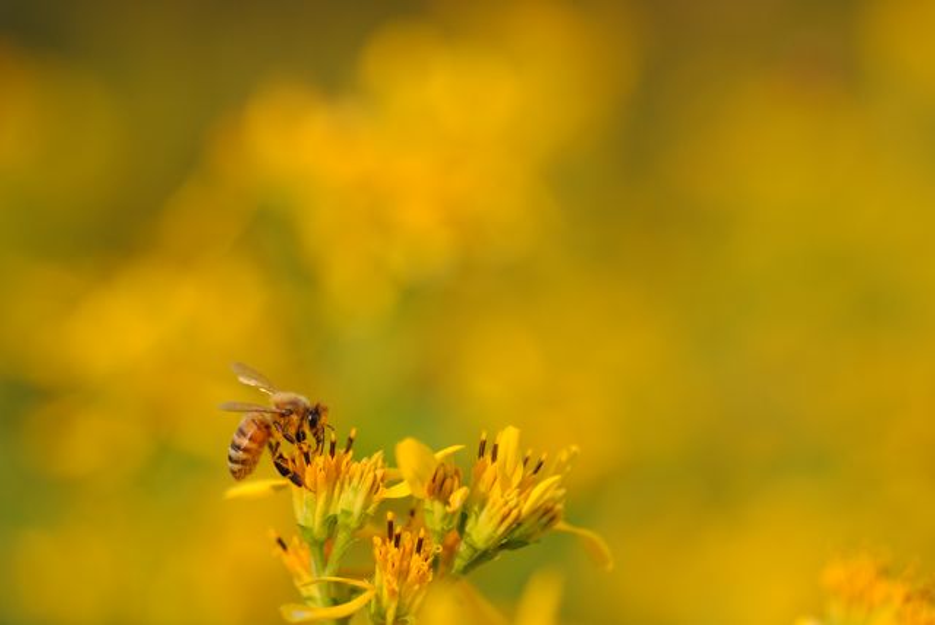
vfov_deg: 15.2
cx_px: 468
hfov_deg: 22.6
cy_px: 312
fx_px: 2340
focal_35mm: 90
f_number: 3.5
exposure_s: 1/1000
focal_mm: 60
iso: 200
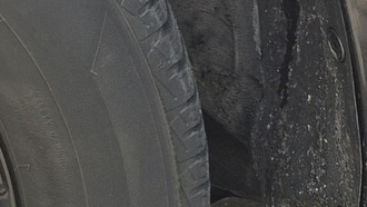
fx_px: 1490
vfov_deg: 7.9
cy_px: -8
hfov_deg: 13.0
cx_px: -249
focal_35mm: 153
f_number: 1.8
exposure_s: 1/412
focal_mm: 5.4
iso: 25
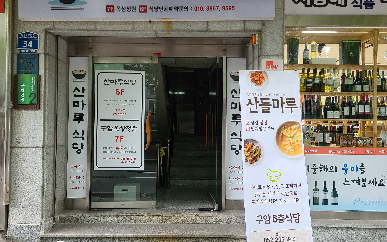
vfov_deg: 44.5
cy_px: 118
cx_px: 194
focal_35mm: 28
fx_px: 295
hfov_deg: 66.5
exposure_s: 1/60
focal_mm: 5.4
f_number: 1.8
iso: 100
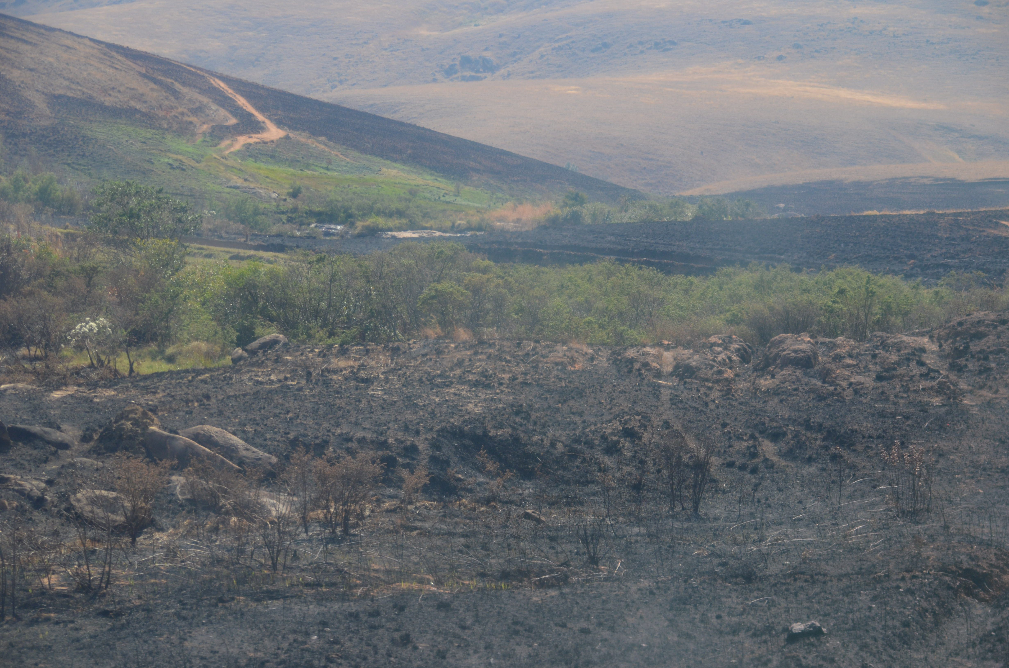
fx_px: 2937
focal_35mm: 105
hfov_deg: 19.5
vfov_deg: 13.0
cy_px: 334
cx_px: 504
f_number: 5.6
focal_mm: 70
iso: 400
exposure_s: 1/1000
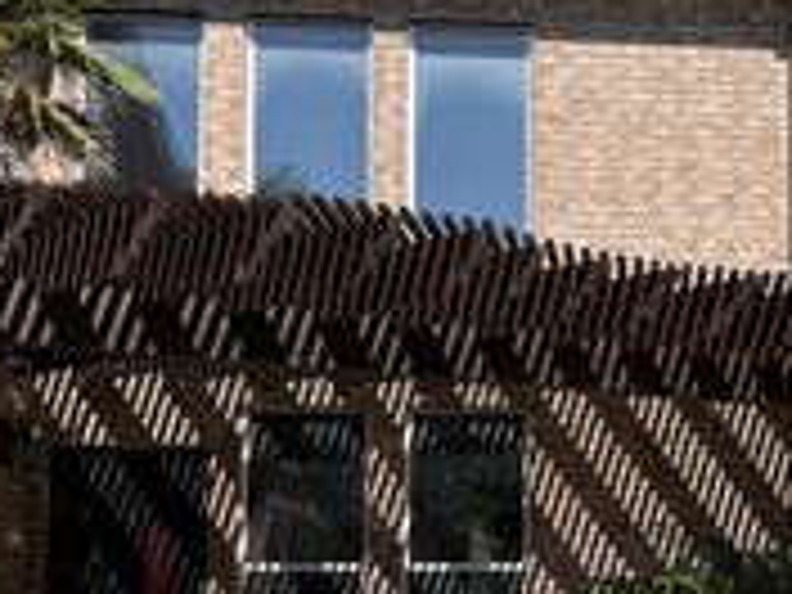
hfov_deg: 27.1
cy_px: 470
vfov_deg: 21.4
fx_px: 1556
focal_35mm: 68
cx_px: 778
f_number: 1.78
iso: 80
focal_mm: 6.76
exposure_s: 1/4975
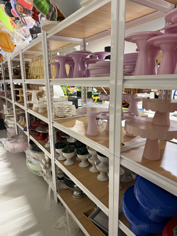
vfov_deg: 71.6
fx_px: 164
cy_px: 118
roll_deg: +0.4
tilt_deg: -12.2
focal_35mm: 24
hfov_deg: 56.8
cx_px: 88
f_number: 1.78
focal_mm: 6.76
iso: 200
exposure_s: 1/60
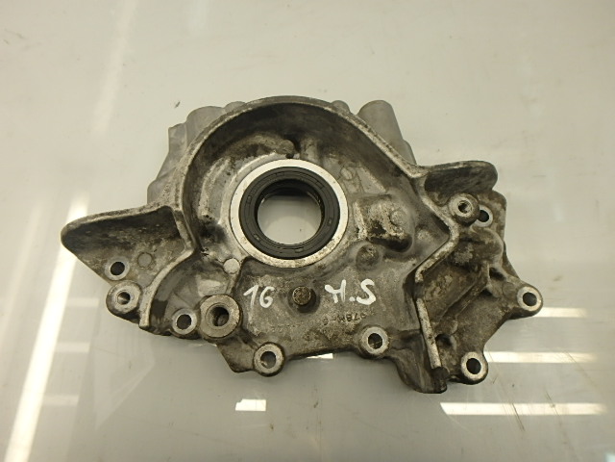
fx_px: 373
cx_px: 308
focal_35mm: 21
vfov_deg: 63.4
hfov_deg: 79.0
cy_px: 231
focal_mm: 3.7
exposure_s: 1/60
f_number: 3.5
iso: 125
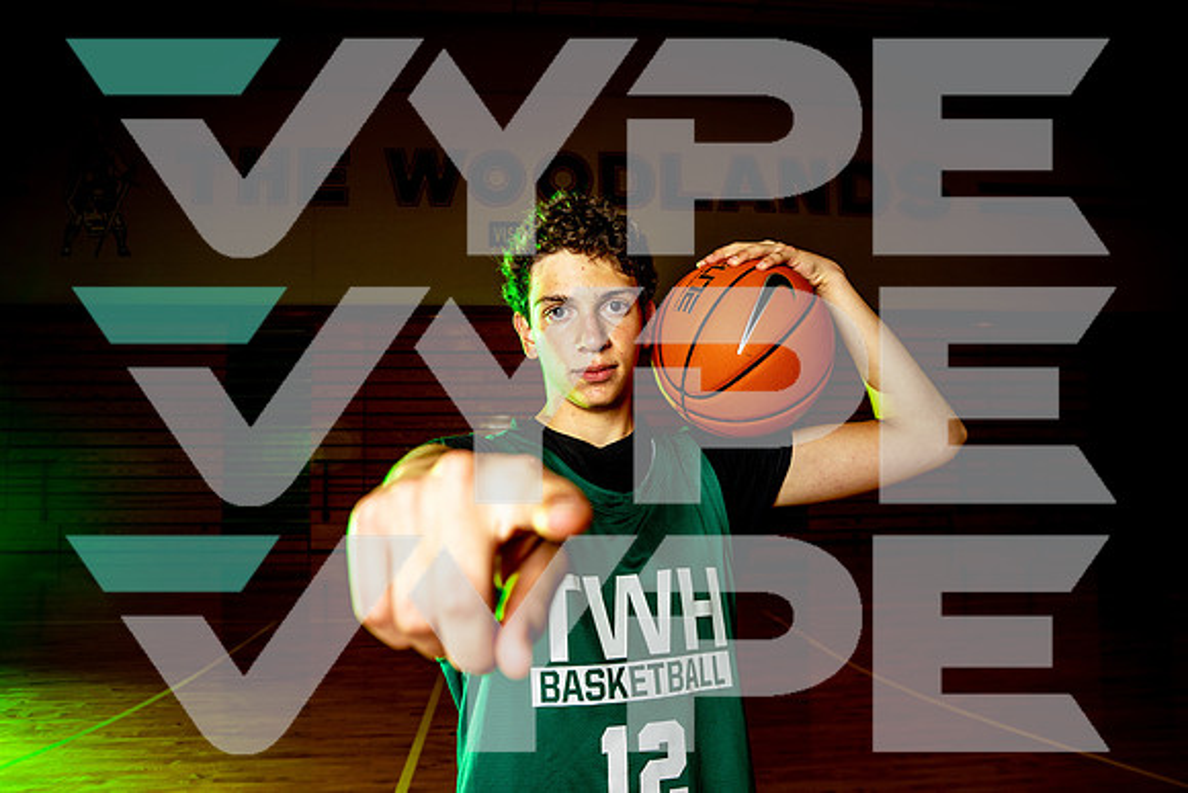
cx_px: 594
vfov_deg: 53.2
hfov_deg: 73.7
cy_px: 396
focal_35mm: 24
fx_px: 792
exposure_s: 1/250
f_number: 5
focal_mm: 24
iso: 200
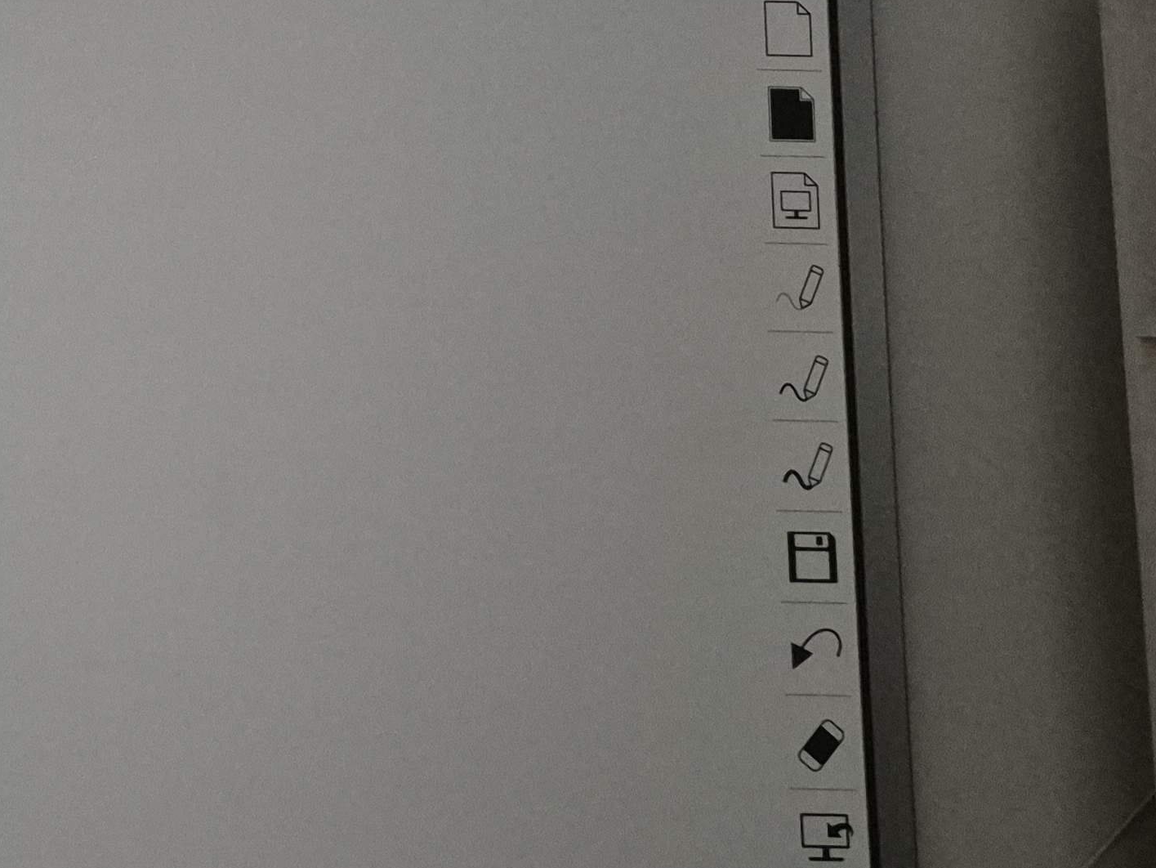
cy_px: 27
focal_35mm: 65
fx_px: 2171
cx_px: -147
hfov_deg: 27.1
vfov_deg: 21.9
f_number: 1.8
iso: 2500
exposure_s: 1/100
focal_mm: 5.4
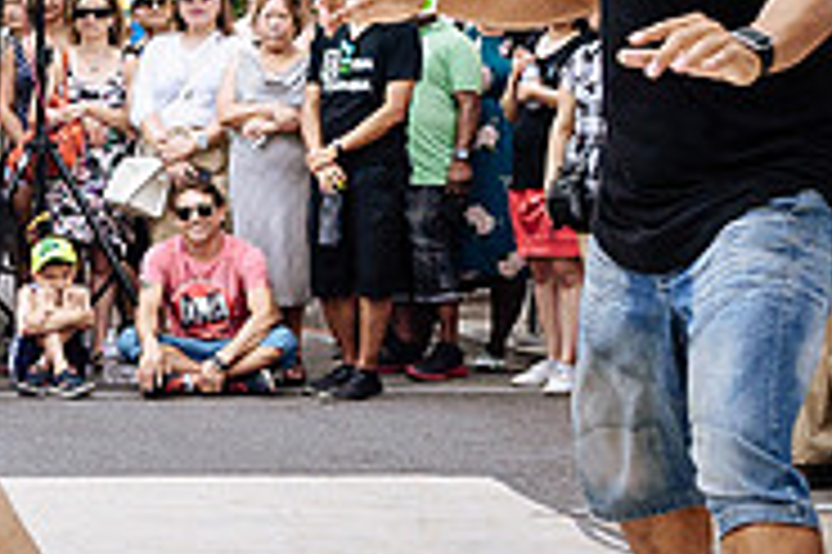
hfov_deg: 15.9
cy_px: 273
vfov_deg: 11.0
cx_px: -148
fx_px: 2863
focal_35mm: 124
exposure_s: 1/1600
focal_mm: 23
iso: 100
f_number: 4
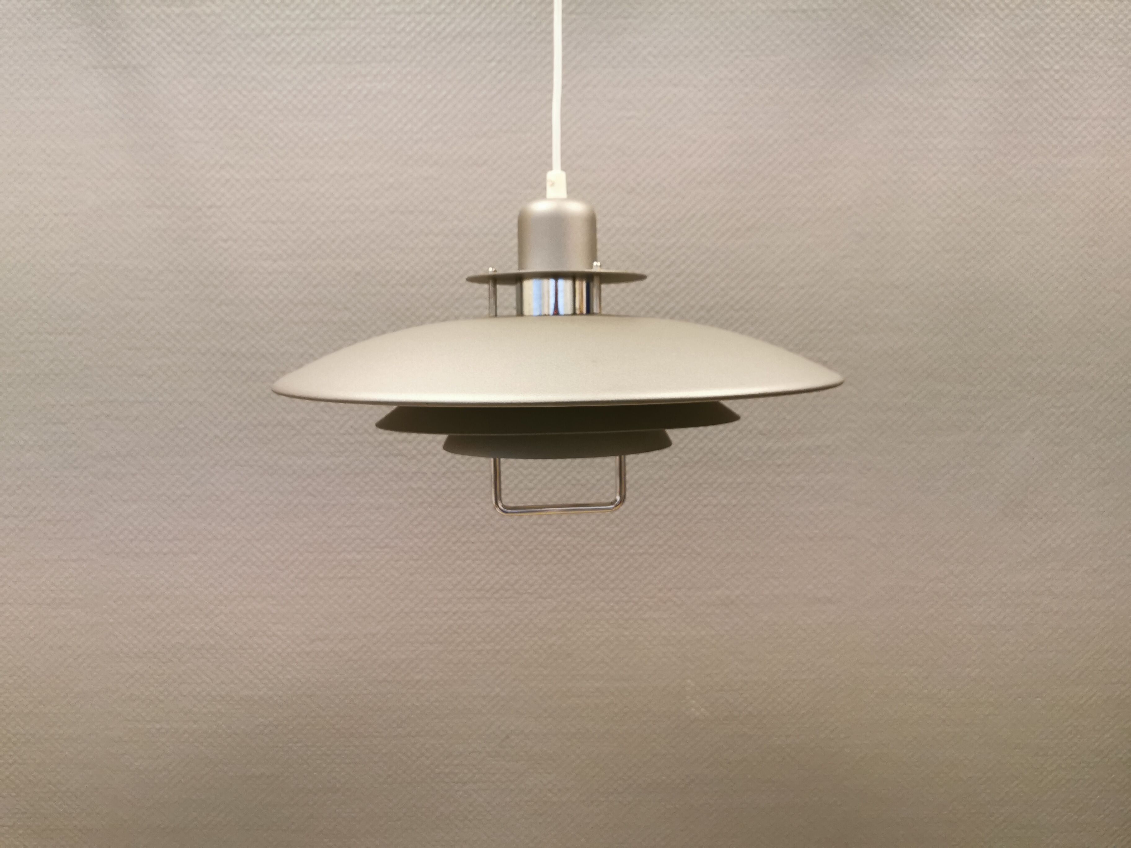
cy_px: 424
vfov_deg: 51.4
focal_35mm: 27
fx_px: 882
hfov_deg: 65.3
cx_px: 566
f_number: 1.6
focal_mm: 5.56
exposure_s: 1/60
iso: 320
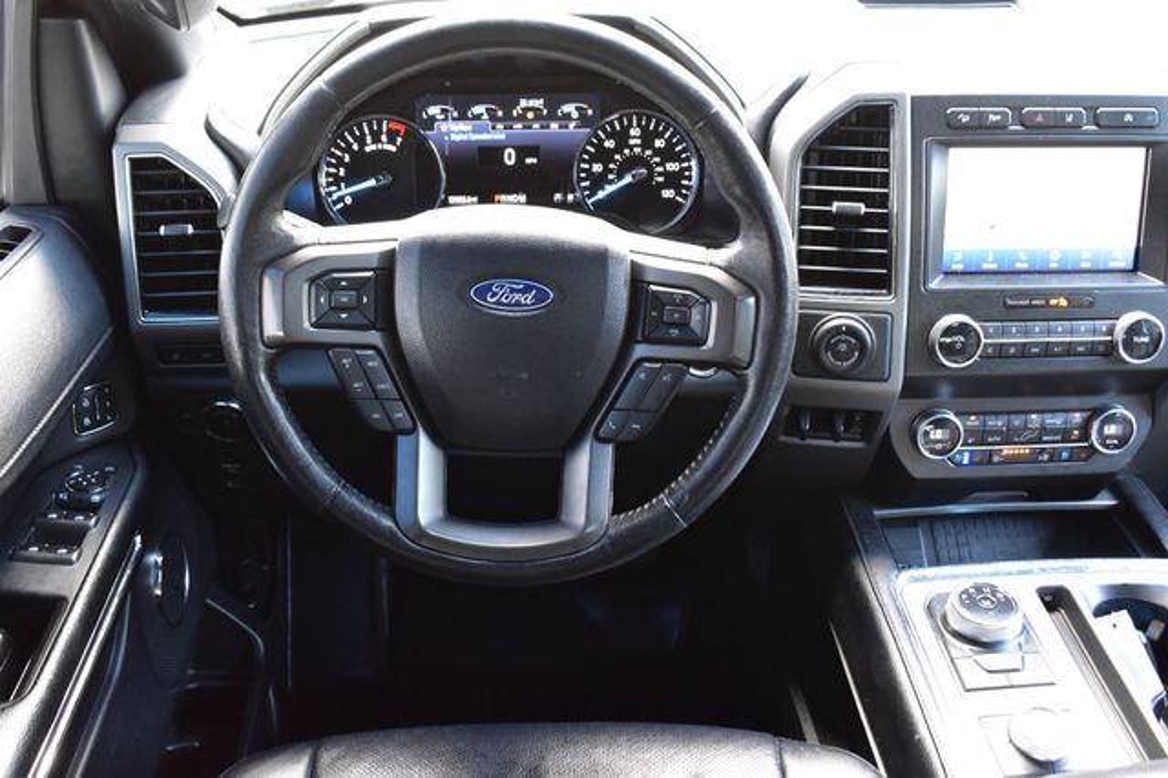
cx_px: 584
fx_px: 1167
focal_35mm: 36
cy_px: 389
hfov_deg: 53.2
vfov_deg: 36.8
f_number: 6.3
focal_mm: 24
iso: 1400
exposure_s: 1/15
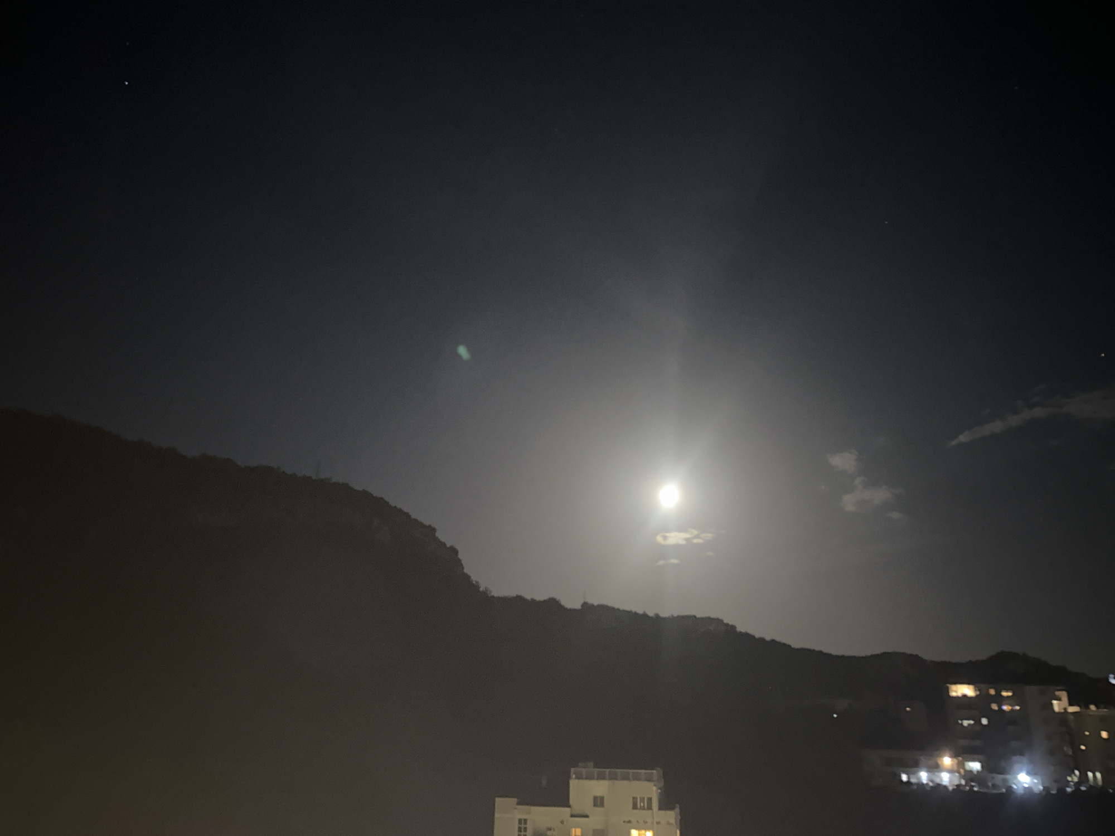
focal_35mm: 26
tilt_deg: +20.0
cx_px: 558
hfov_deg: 67.3
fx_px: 837
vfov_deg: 53.1
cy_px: 418
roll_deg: -0.5
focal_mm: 5.7
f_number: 1.5
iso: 800
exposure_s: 1/4
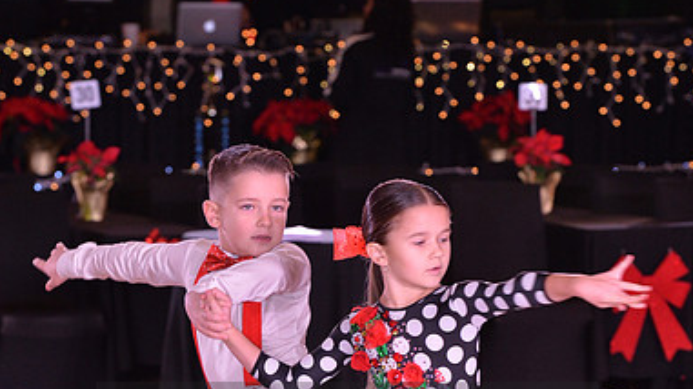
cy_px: 444
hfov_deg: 9.0
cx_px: 348
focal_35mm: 239
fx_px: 4390
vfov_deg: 5.1
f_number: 6.3
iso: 2000
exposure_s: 1/250
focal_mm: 150
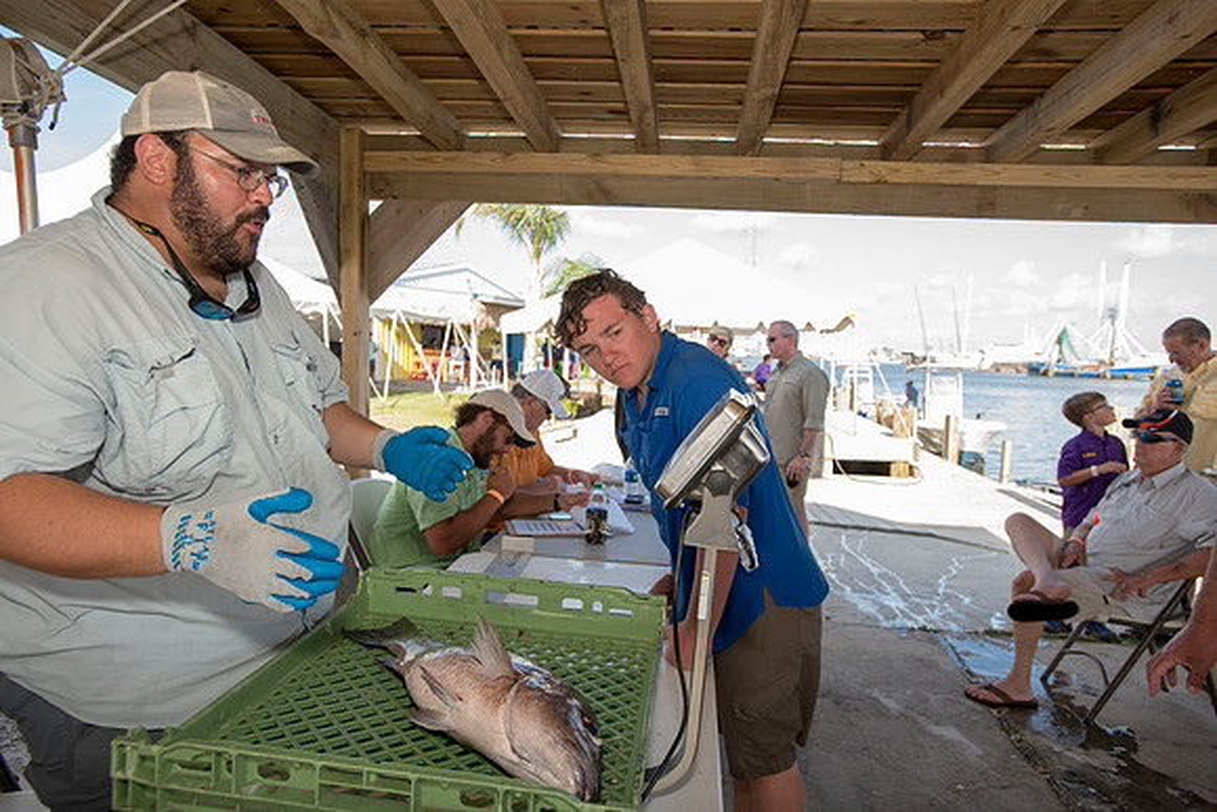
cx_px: 608
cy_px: 406
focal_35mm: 24
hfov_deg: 73.7
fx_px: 811
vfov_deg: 53.2
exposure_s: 1/250
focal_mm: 24
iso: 250
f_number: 4.5
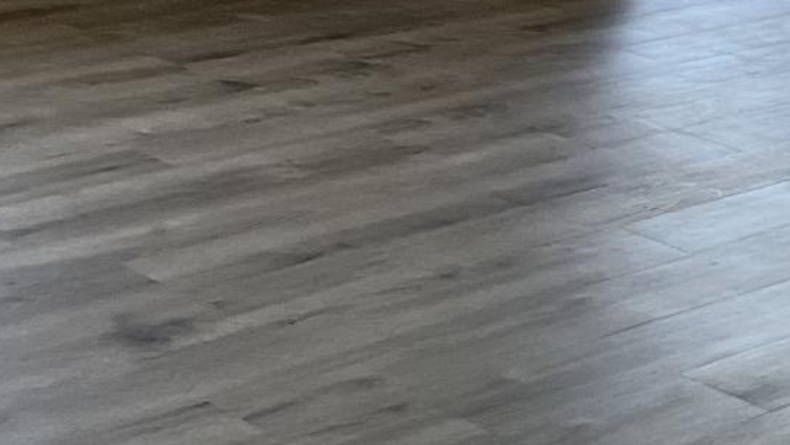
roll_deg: -2.7
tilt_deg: -15.7
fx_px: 2493
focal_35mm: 119
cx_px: 866
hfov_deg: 17.4
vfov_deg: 10.1
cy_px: 58
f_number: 1.8
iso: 50
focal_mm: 3
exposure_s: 1/120
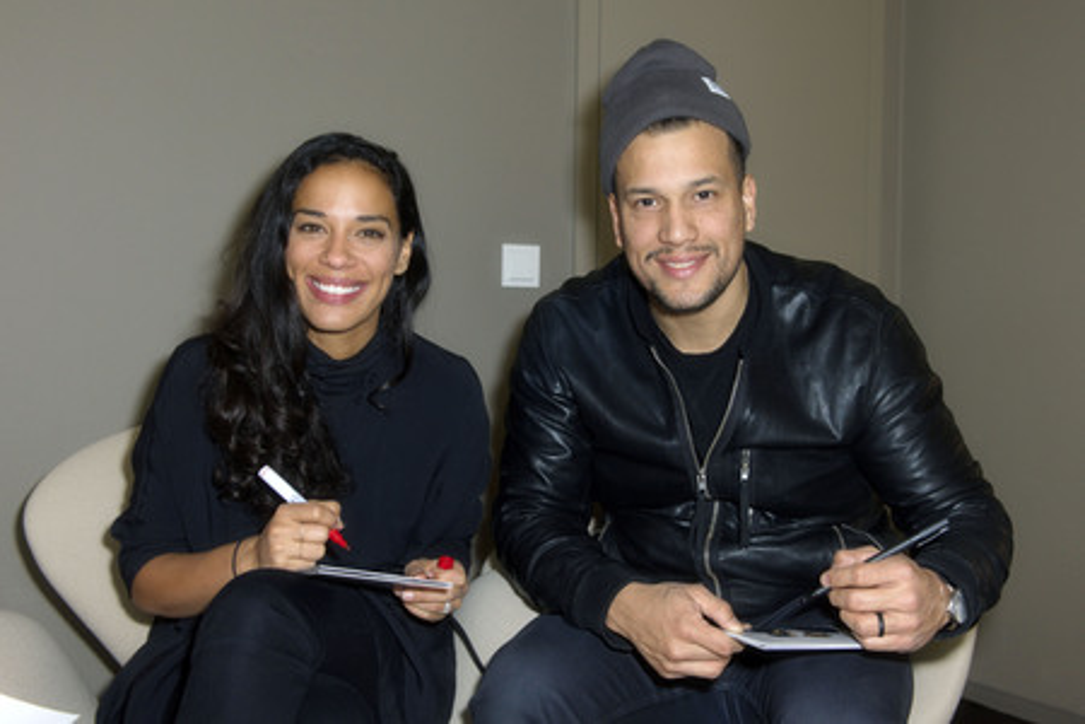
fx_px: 1025
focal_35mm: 34
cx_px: 542
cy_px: 362
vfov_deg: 38.9
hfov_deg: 55.8
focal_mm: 34
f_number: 5.6
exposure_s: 1/100
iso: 800
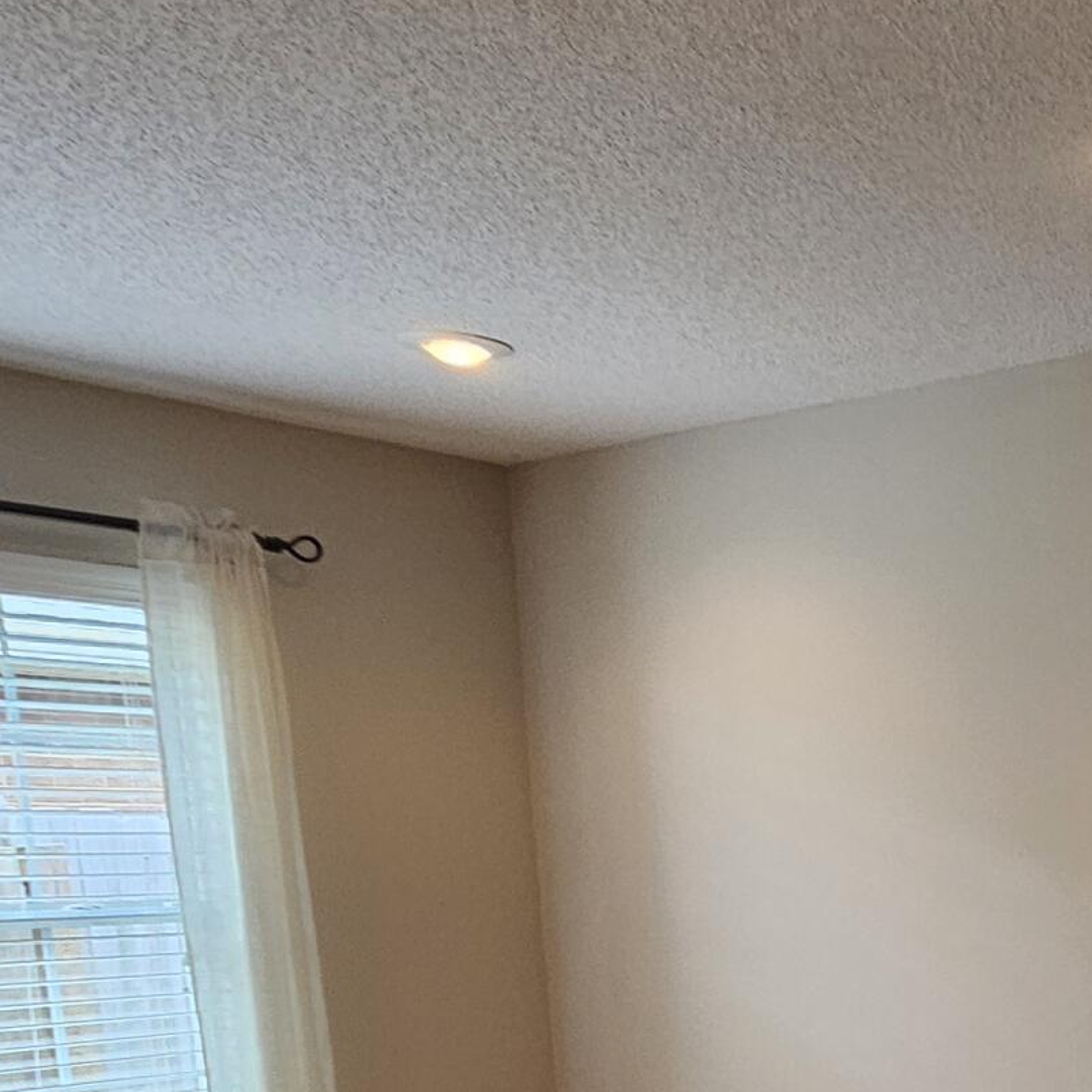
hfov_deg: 31.4
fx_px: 1535
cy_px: 1088
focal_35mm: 43
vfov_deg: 35.5
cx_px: 1378
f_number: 2.2
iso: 200
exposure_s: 1/60
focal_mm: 2.2
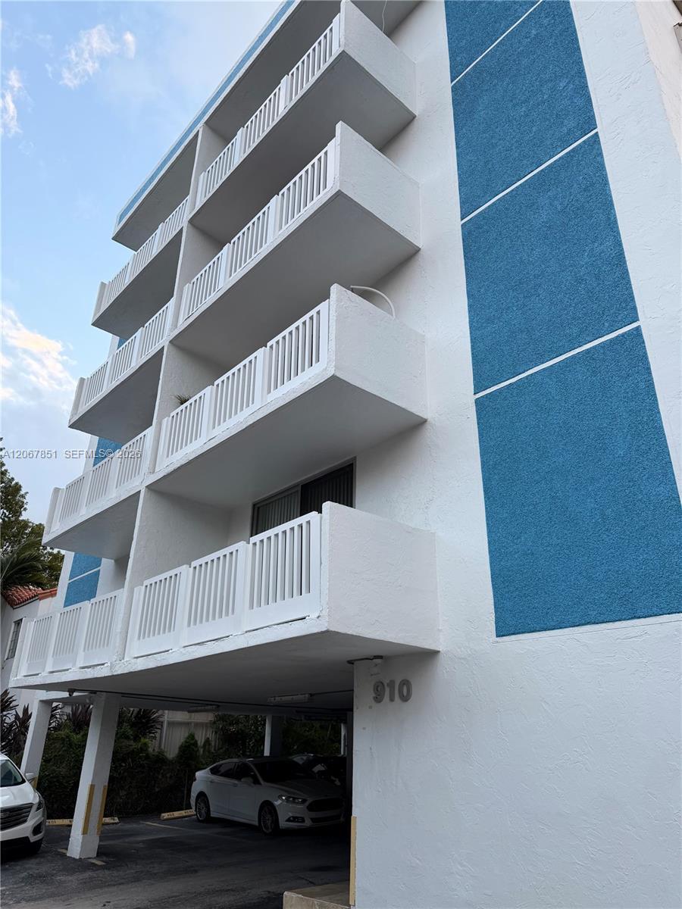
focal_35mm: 24
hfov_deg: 56.8
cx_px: 341
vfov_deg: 71.6
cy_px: 454
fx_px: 630
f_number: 1.78
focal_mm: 6.76
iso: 80
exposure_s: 1/412
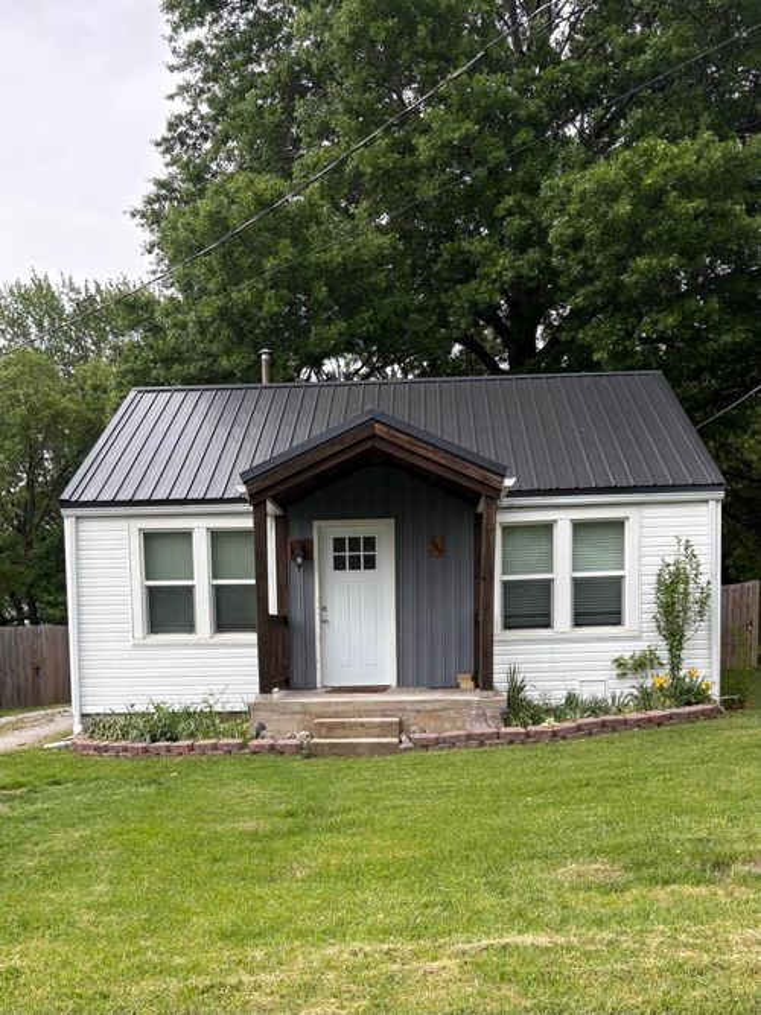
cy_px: 508
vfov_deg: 67.3
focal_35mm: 26
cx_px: 380
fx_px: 762
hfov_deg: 53.0
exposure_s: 1/220
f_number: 1.6
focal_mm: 5.96
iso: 80
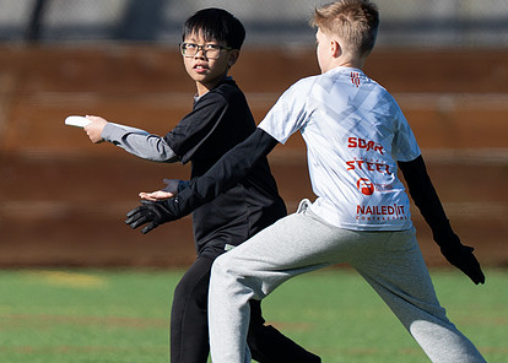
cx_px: 298
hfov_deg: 1.5
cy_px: 162
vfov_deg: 1.1
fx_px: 19599
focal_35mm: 1358
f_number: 2.8
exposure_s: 1/2000
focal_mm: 400
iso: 100
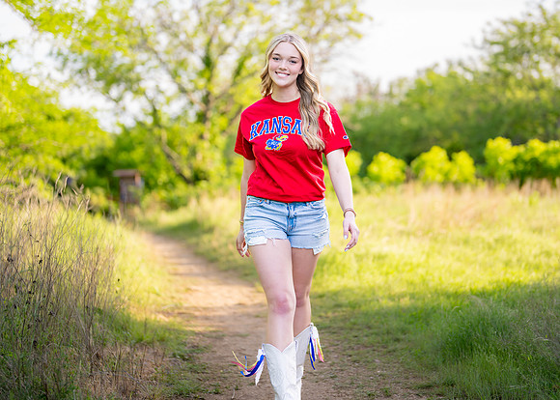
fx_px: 1075
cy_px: 158
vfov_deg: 21.0
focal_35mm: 68
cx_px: 291
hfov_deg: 29.2
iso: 200
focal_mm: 50
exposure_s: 1/1600
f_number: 1.2
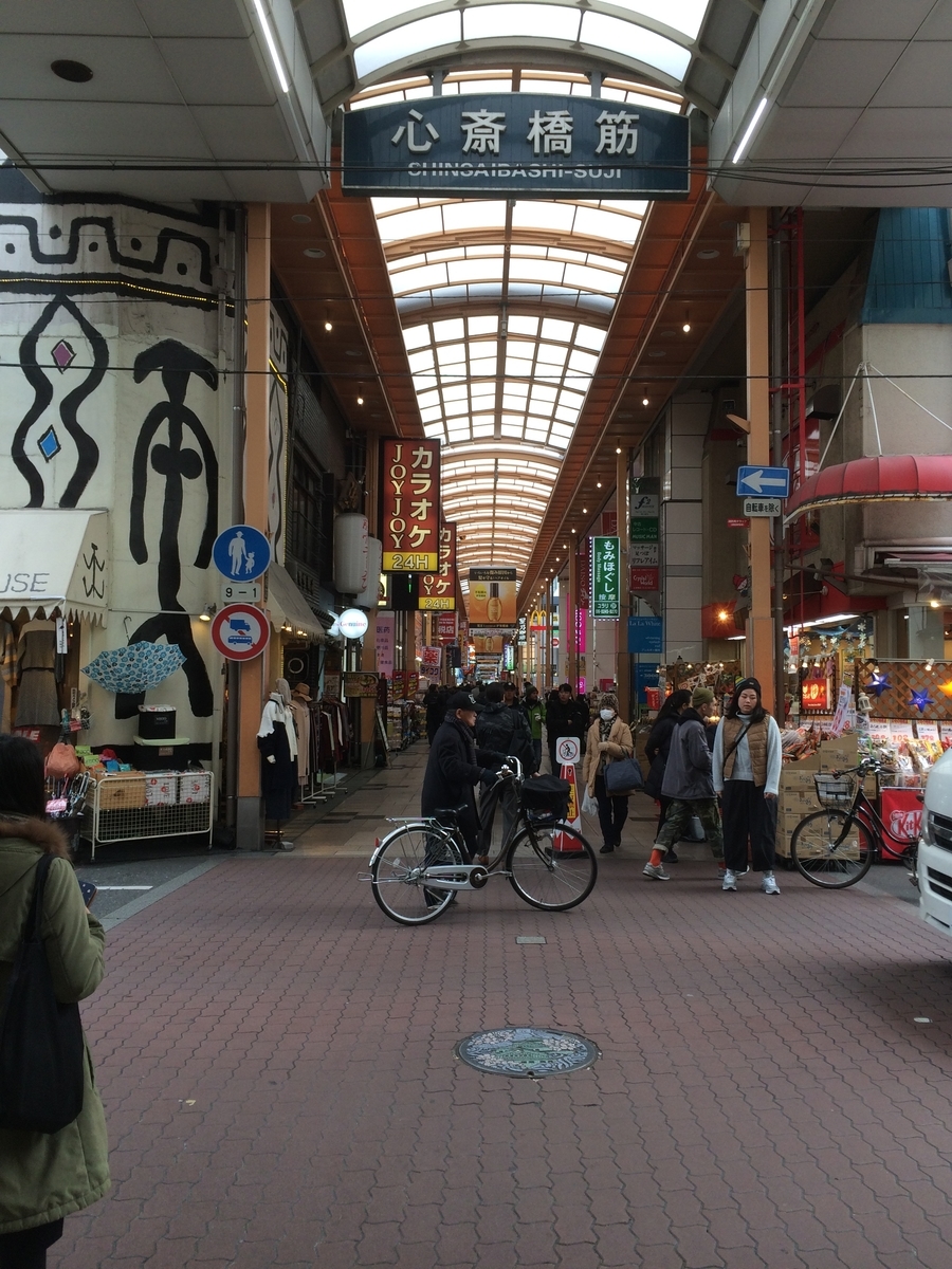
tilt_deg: +2.2
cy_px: 634
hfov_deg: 48.2
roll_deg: -0.3
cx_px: 476
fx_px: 1063
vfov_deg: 61.7
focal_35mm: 29
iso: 50
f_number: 2.2
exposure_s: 1/120
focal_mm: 4.15
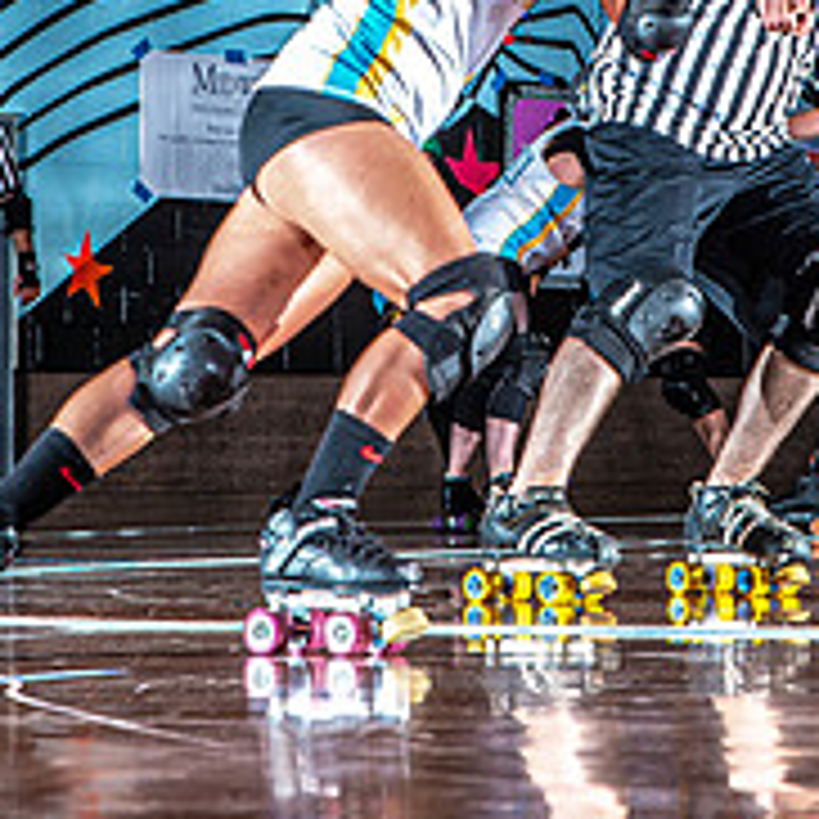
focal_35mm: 190
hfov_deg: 9.2
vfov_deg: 9.1
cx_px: 558
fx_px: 5086
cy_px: -7
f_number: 7.1
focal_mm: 70
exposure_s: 1/160
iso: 640
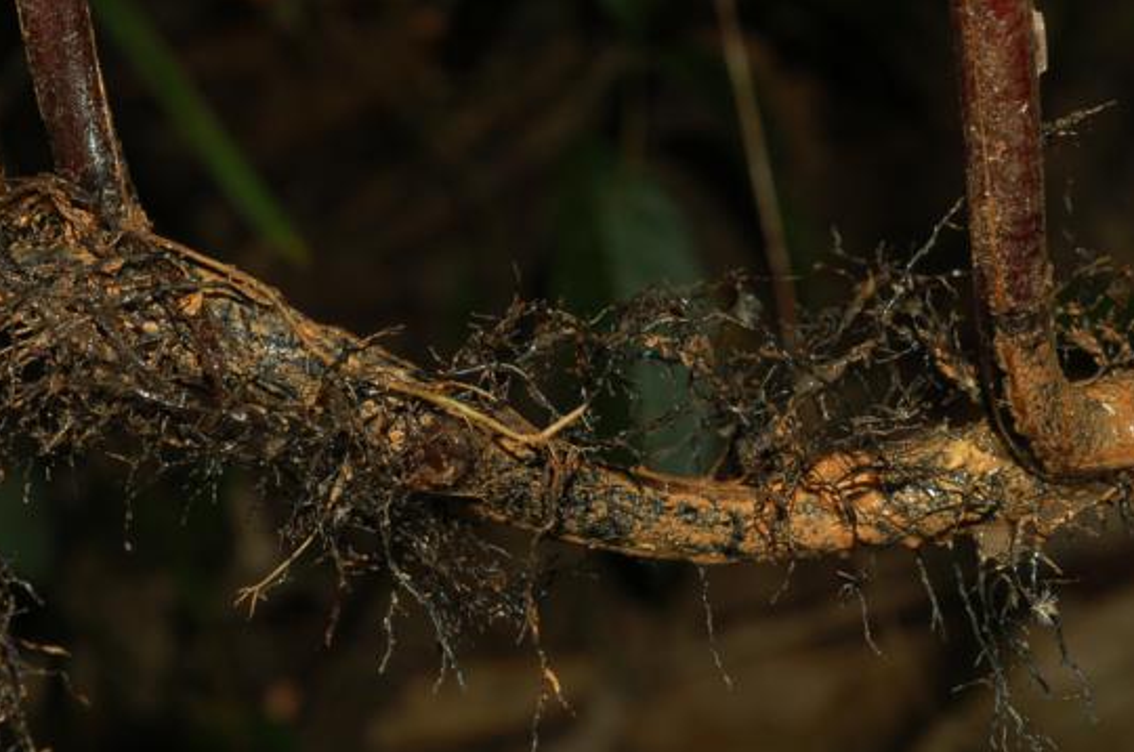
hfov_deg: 20.4
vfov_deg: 13.6
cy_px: 414
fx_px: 3144
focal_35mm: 100
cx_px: 517
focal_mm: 60
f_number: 14
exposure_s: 1/60
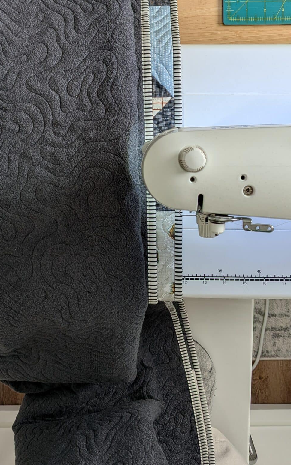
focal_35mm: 42
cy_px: 123
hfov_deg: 30.5
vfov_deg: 45.7
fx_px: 533
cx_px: 128
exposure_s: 1/63.1
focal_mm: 4.53
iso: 31
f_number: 1.7
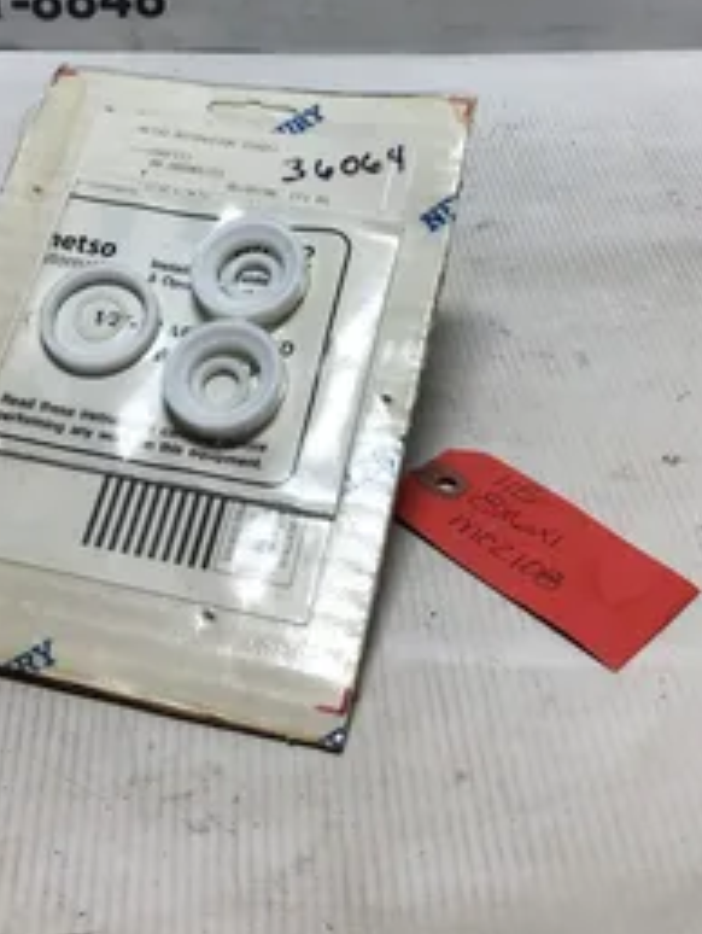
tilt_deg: -32.6
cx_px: 268
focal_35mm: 48
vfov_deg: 38.8
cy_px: 253
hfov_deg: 30.2
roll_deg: +0.9
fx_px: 1296
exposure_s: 1/206
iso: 25
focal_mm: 3.3
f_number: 2.4
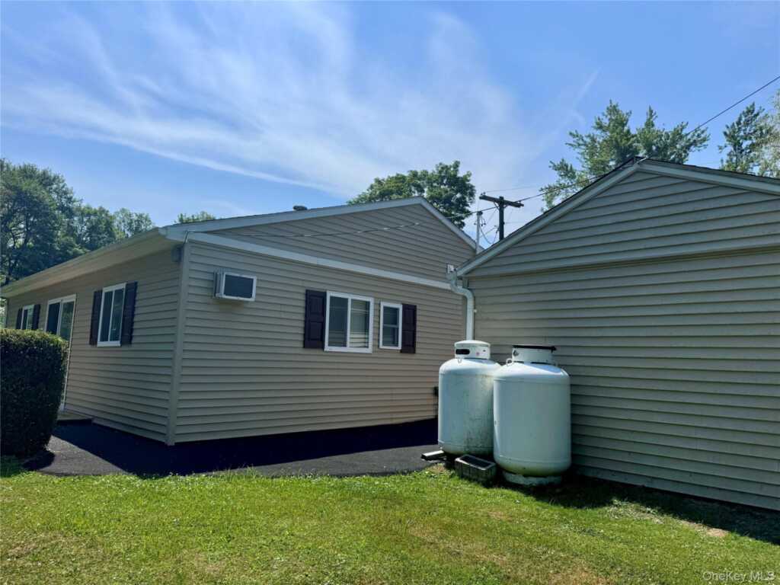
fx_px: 541
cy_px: 292
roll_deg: -0.2
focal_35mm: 24
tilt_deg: +9.0
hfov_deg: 71.6
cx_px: 390
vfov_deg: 56.8
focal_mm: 6.76
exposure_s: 1/9009
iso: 80
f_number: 1.78
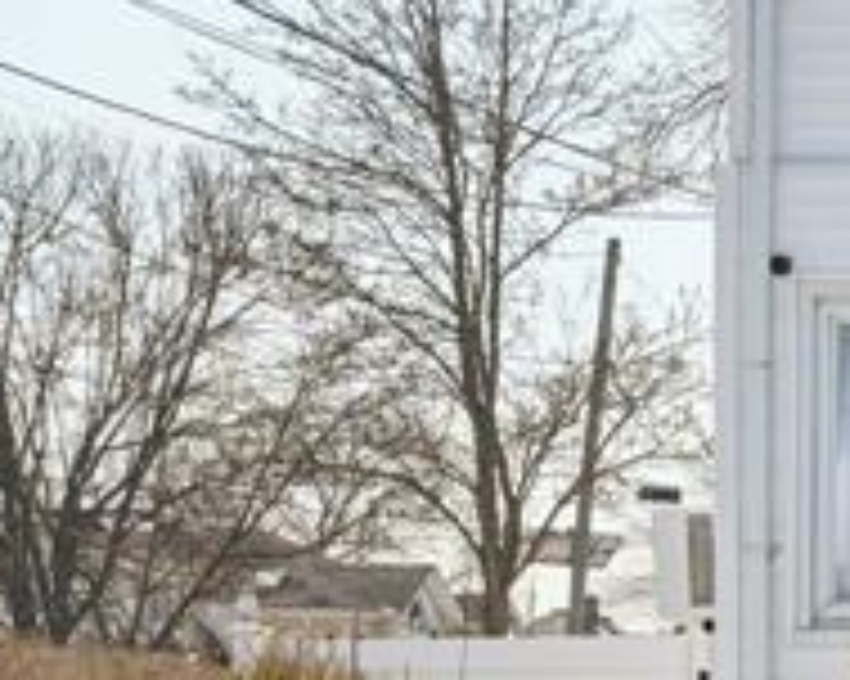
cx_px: 1875
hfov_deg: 10.5
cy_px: 270
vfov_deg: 9.5
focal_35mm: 163
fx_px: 4098
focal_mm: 32
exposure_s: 1/500
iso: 100
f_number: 8
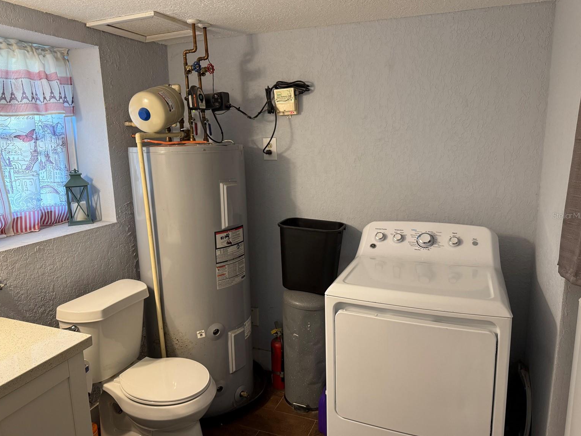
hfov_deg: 69.4
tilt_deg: -10.5
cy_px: 215
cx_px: 286
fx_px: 420
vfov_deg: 54.9
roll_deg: +1.3
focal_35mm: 25
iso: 160
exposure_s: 1/60
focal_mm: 6.76
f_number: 1.78
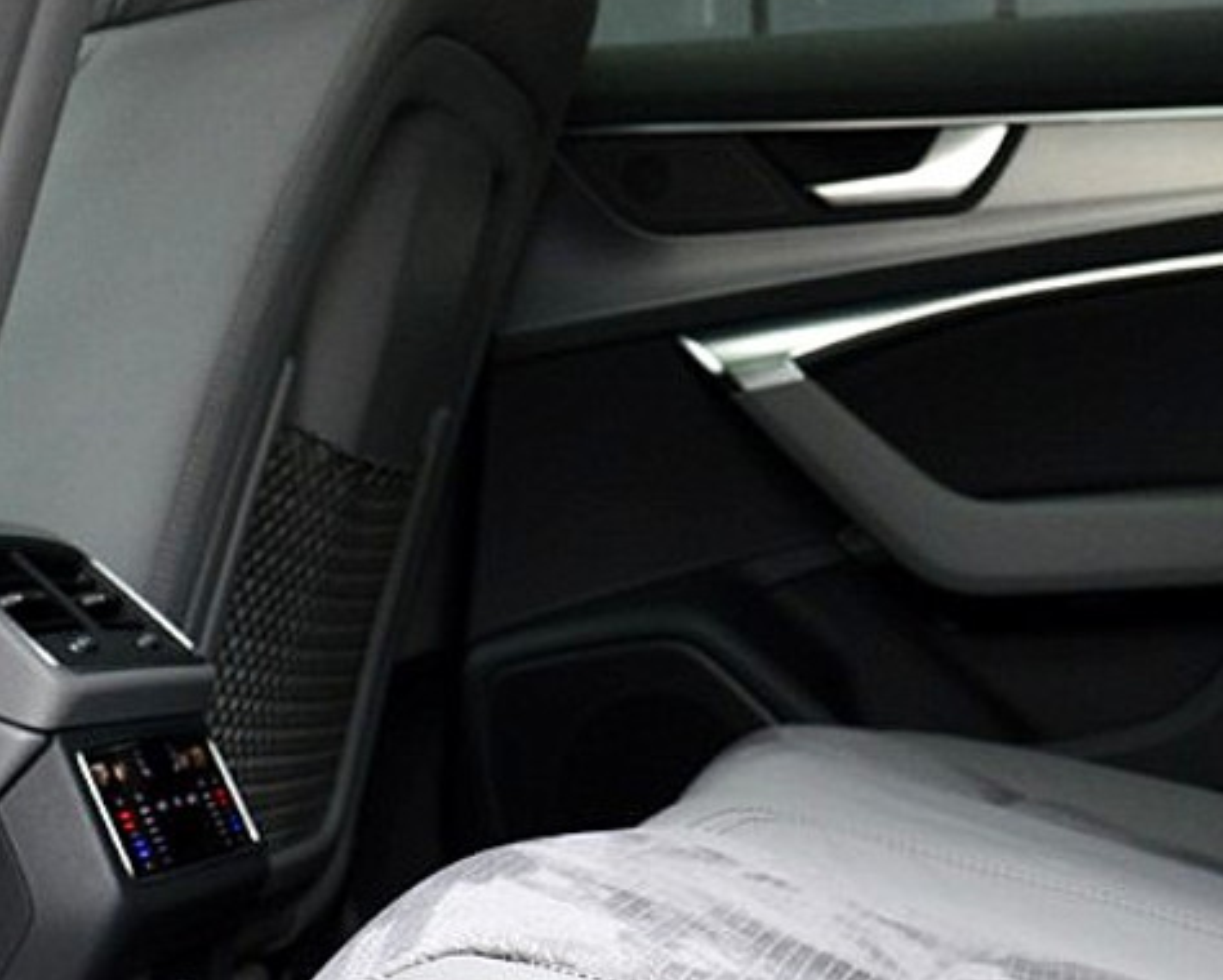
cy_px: 428
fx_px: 3007
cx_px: 929
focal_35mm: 83
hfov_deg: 22.8
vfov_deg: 18.5
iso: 800
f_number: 6.3
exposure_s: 1/60
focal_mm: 20
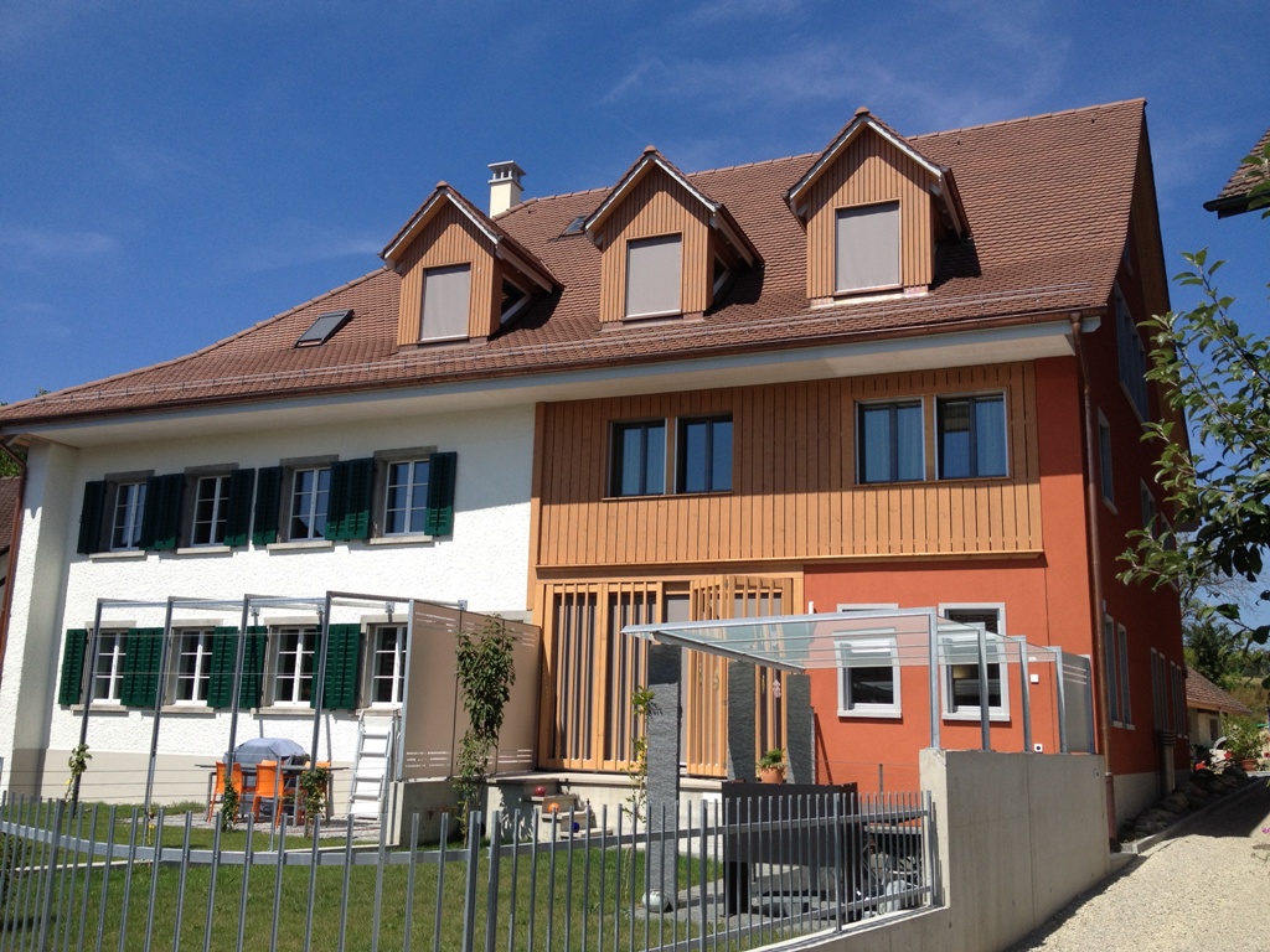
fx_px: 1284
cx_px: 635
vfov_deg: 40.7
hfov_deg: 52.6
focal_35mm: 35
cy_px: 476
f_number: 2.4
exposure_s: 1/1842
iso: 64
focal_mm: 4.28
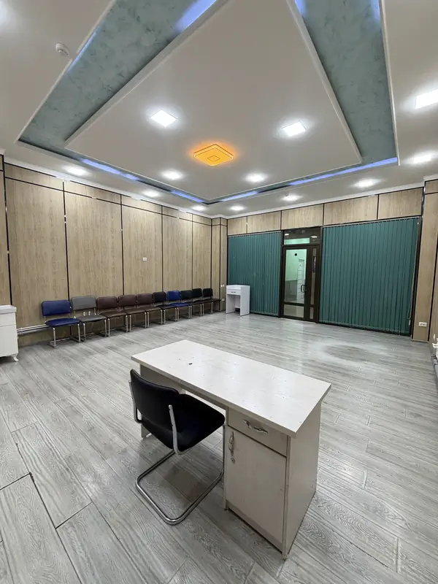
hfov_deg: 85.7
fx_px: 236
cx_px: 219
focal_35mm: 14
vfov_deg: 102.1
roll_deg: -0.2
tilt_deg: -4.7
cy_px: 292
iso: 160
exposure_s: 1/100
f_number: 2.2
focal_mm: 2.22
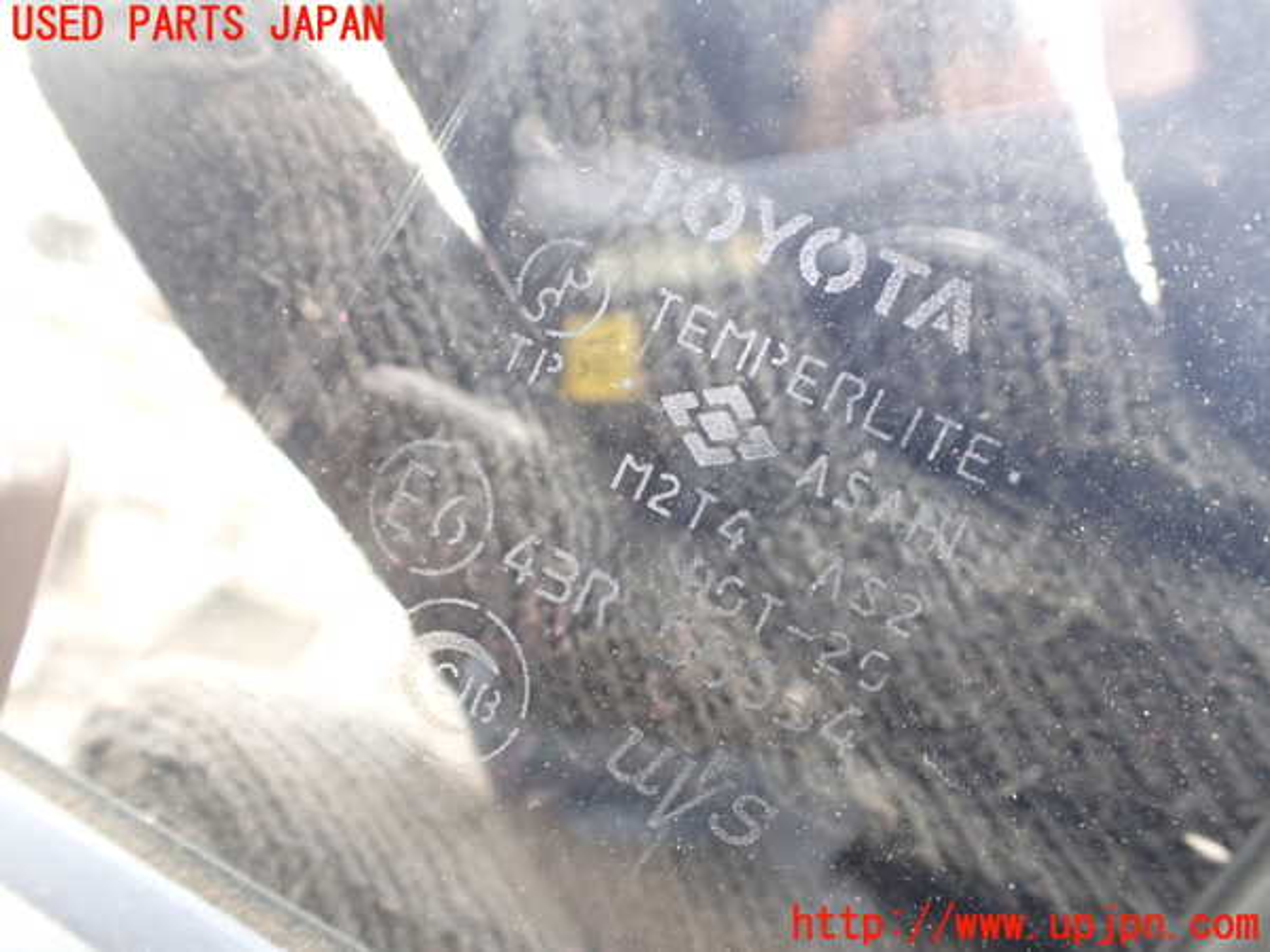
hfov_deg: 60.0
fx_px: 1101
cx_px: 635
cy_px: 476
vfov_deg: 46.8
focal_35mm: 30
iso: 500
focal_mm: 5.4
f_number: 2.3
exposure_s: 1/125
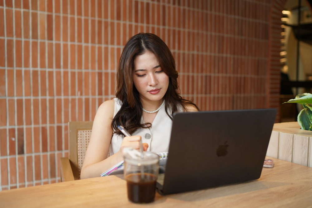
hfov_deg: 54.4
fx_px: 303
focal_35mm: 35
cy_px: 104
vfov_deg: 37.9
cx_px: 156
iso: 250
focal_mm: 35
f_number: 2
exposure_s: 1/125
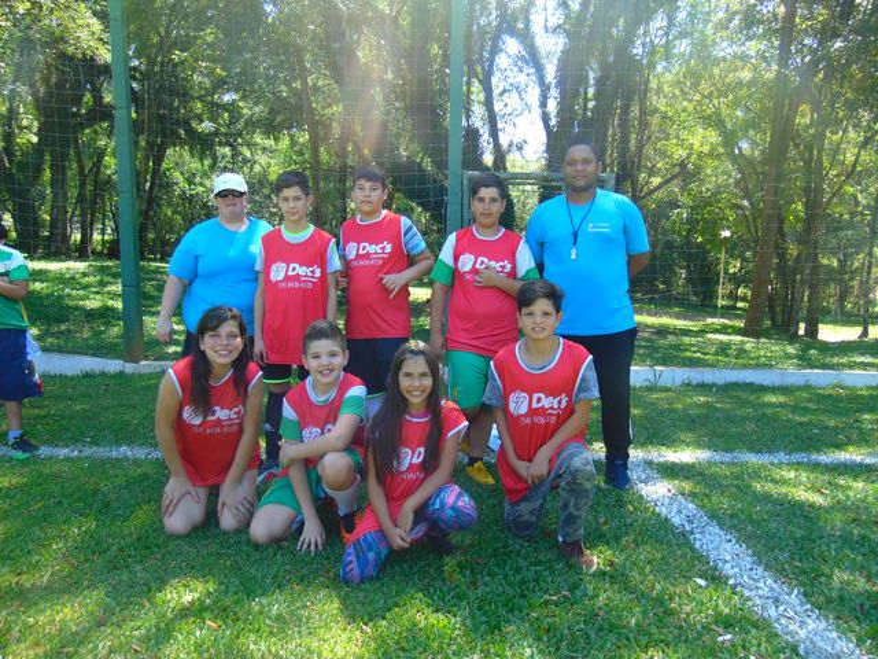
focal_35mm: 25
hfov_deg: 69.4
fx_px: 634
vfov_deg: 54.9
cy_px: 330
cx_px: 439
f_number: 3
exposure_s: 1/160
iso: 80
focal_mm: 4.5
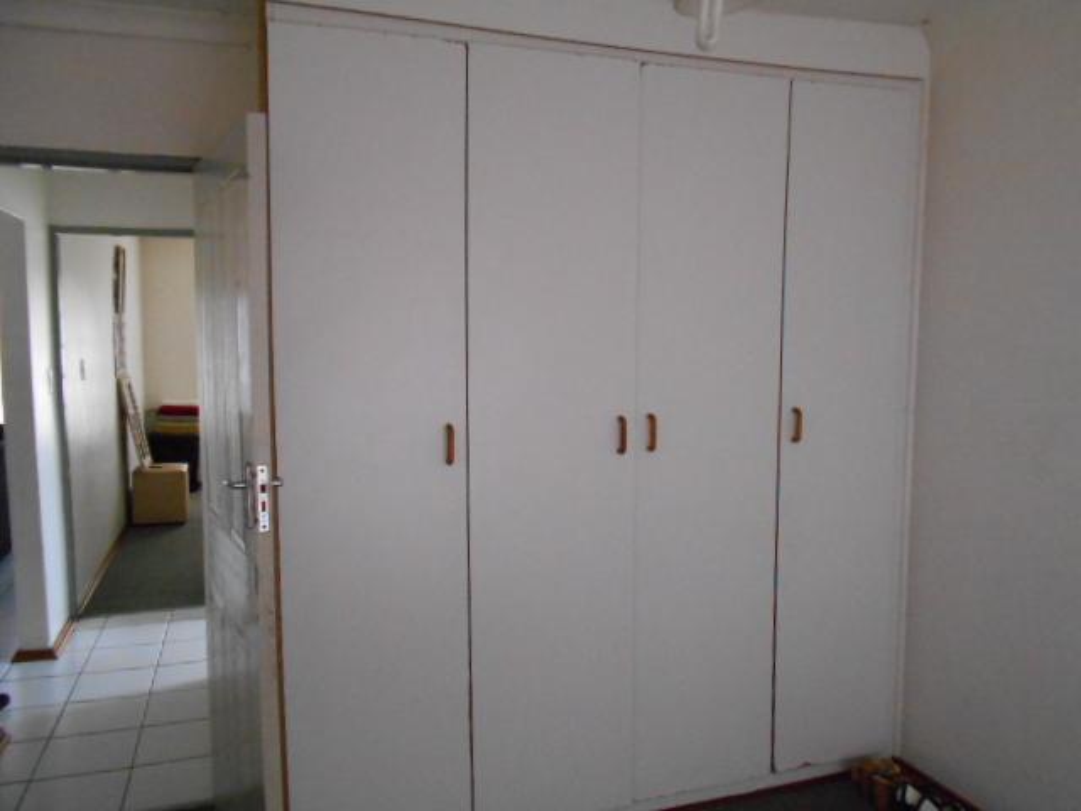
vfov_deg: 53.1
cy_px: 406
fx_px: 812
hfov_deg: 67.3
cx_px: 540
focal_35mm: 26
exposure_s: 1/100
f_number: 3.2
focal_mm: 4.6
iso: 800
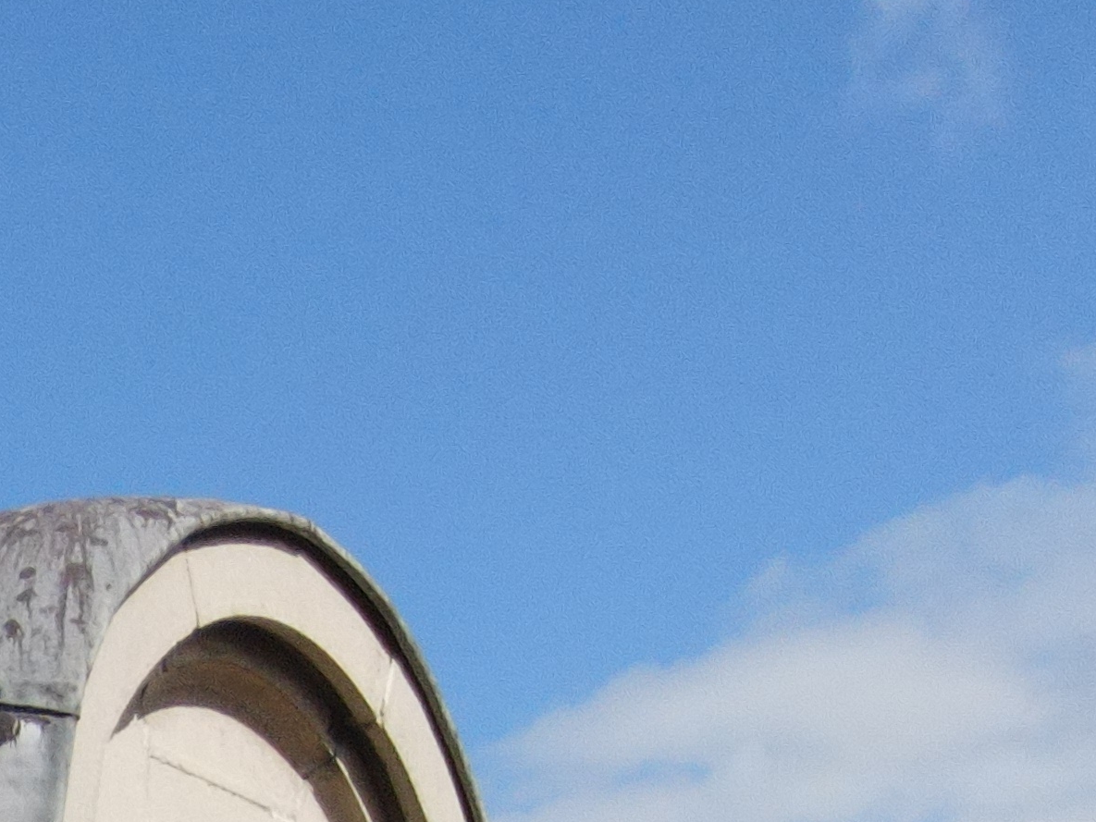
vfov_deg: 8.2
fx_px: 5130
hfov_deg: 10.4
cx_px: -1574
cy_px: 2216
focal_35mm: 162
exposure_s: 1/50
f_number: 2.8
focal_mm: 4.5
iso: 100
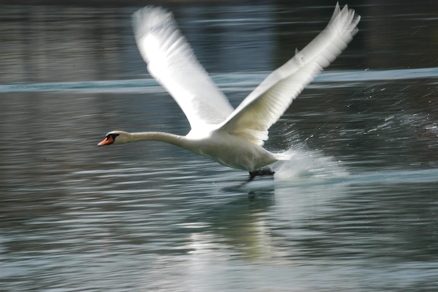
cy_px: 146
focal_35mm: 330
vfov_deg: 4.2
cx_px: 219
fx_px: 4012
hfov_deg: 6.2
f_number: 20
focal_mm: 220
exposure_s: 1/80
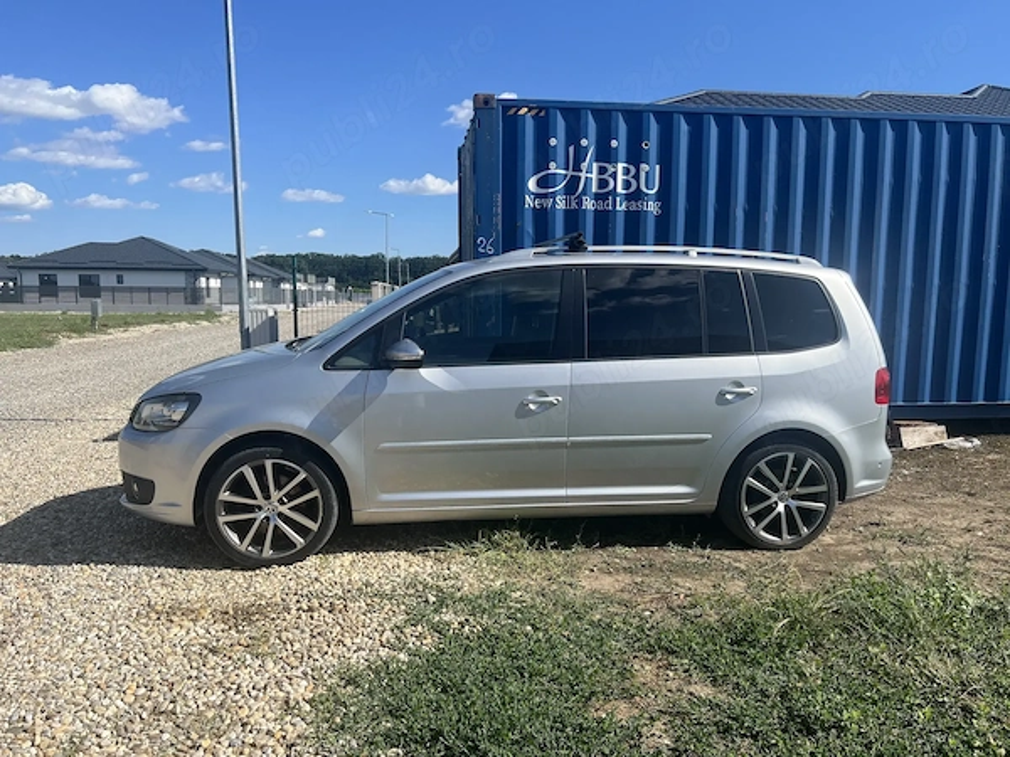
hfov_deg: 67.3
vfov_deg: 53.1
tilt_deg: -5.9
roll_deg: -0.5
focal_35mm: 26
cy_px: 378
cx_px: 505
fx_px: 759
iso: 50
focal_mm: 5.7
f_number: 1.5
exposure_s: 1/4444
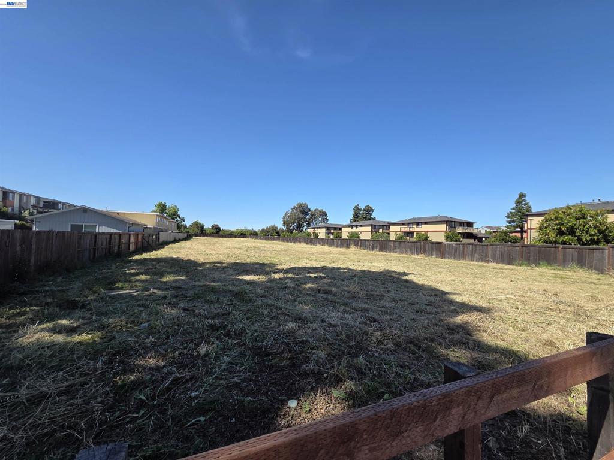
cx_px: 307
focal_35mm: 13
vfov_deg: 89.9
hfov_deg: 106.2
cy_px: 230
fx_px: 231
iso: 50
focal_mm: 2.2
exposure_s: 1/1509
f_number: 2.2
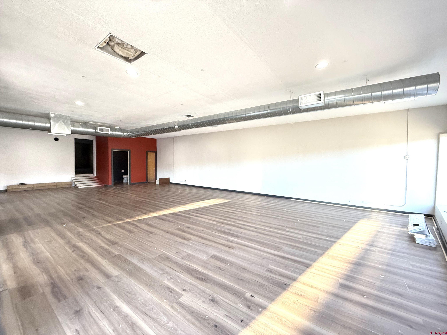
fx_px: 181
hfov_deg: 102.1
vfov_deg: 85.7
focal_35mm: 14
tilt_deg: -1.8
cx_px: 224
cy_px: 168
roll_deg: -0.5
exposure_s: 1/84
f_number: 2.2
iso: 320
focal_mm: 2.22
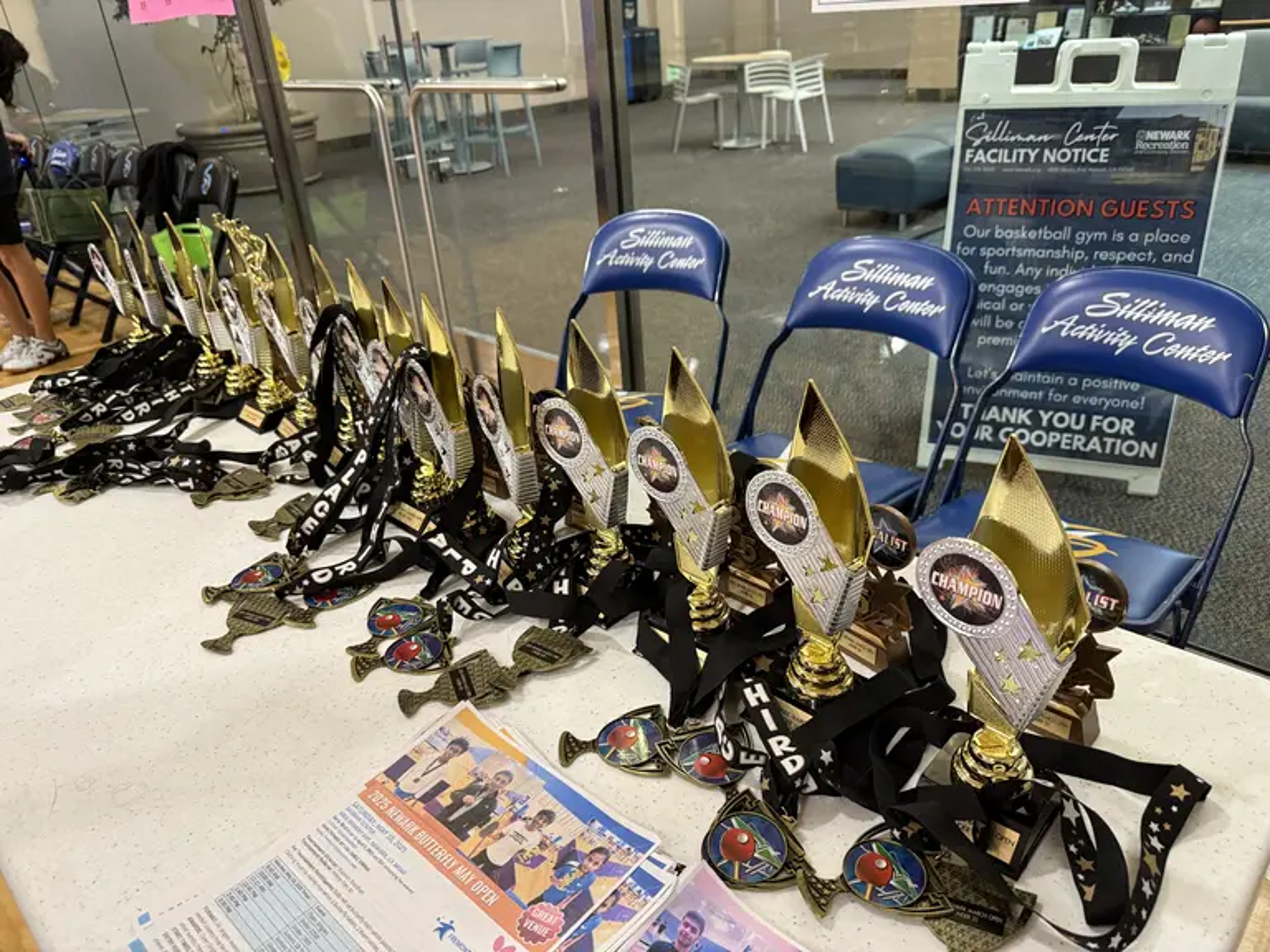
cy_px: 476
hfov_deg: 71.6
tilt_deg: -27.2
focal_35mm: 24
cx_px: 635
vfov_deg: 56.8
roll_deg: +4.2
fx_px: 881
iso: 400
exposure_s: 1/60
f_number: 1.78
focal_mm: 6.76
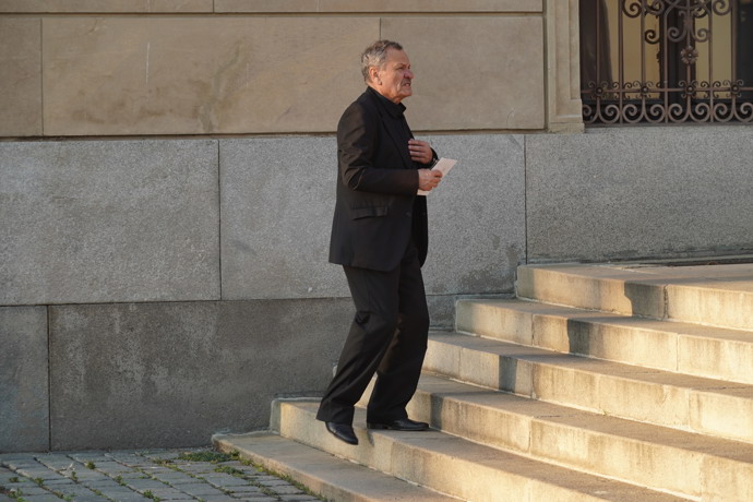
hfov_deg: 11.9
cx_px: 376
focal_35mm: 172
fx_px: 3597
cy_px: 251
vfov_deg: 8.0
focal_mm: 172
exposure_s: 1/160
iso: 250
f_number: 7.1
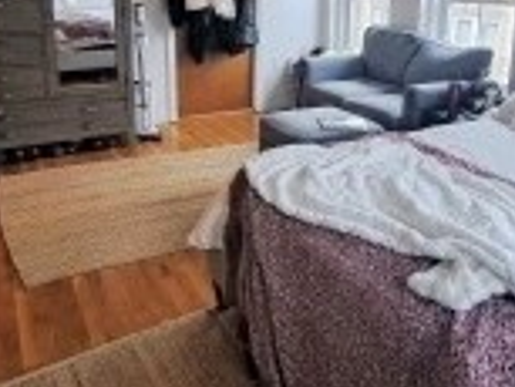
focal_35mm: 34
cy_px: 111
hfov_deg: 53.6
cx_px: 303
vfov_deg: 41.0
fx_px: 506
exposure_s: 1/40
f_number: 2.2
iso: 160
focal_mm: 1.74
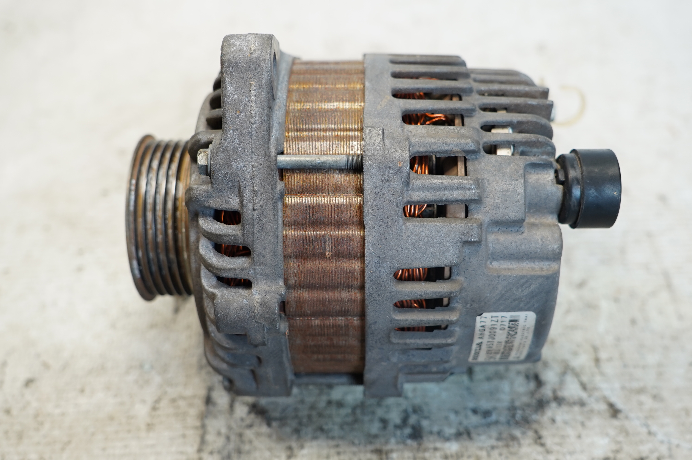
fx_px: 807
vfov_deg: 31.8
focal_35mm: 42
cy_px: 230
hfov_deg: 46.4
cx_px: 346
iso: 320
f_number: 4
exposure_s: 1/60
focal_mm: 28
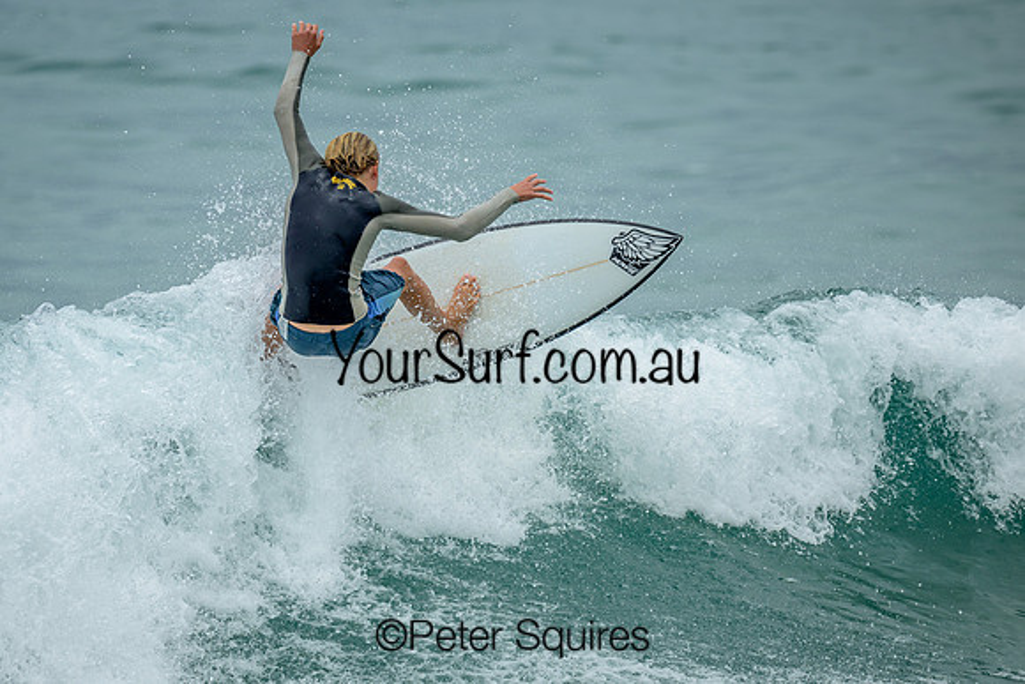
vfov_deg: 1.3
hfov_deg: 1.9
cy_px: 415
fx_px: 31185
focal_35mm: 1095
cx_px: 345
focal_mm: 800
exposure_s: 1/2000
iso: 180
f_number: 6.3
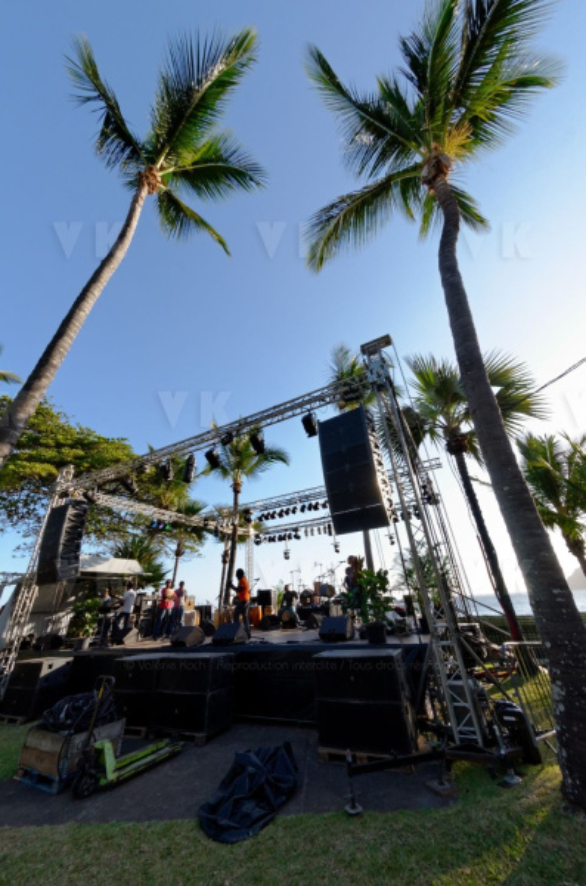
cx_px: 293
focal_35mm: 16
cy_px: 443
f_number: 11
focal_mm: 10.5
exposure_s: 1/200
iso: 400
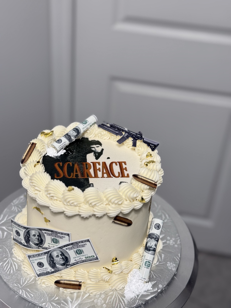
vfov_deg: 39.7
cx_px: 116
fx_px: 427
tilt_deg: -33.8
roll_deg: -4.7
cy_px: 154
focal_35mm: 48
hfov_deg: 30.3
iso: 80
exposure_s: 1/60
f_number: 1.78
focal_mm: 6.76
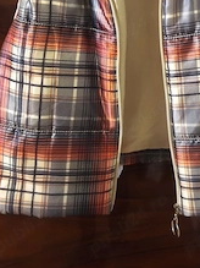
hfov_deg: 33.6
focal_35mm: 42
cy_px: 48
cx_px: 152
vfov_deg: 42.5
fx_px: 324
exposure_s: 1/14.3
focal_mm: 5.35
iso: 5000
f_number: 1.7
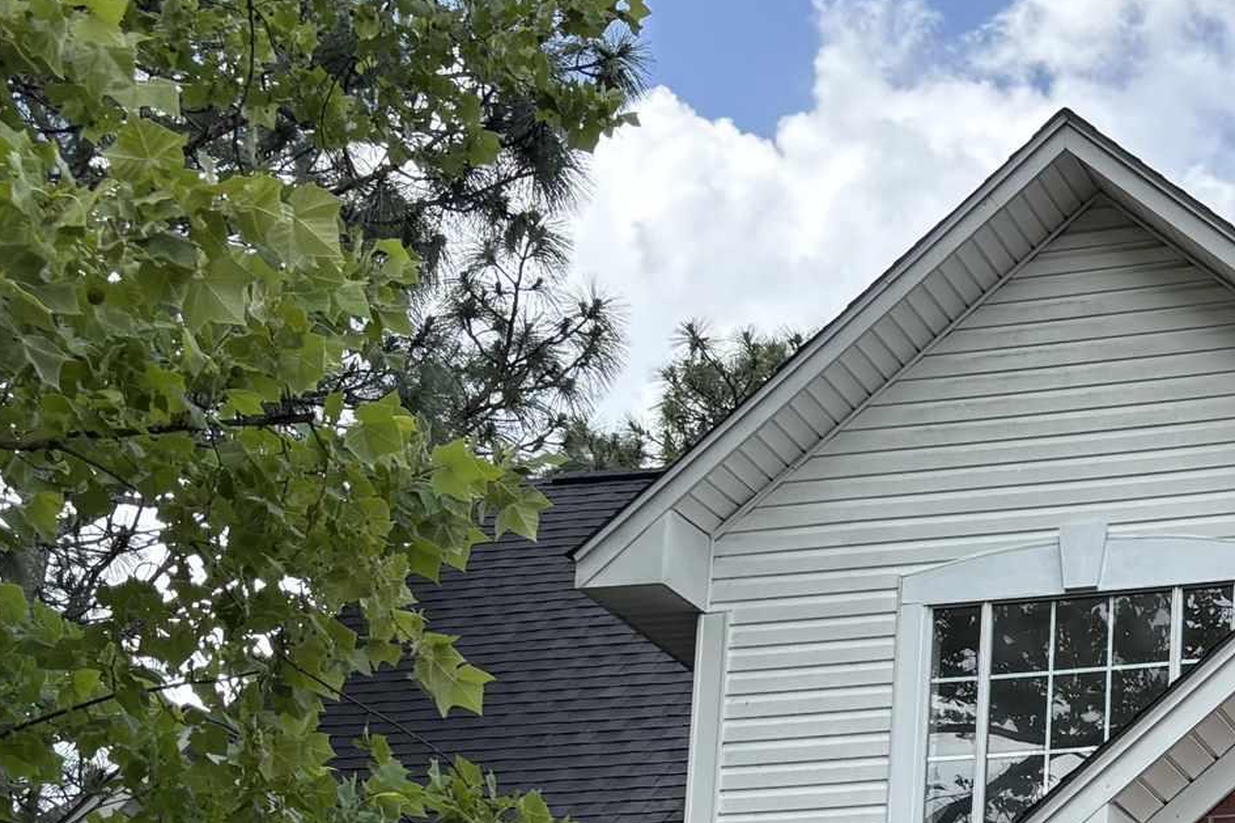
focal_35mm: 88
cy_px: 1059
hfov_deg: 22.1
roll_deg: -1.5
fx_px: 3018
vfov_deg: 14.9
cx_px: 1300
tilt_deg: +12.5
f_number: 1.6
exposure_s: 1/1642
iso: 50
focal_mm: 5.96
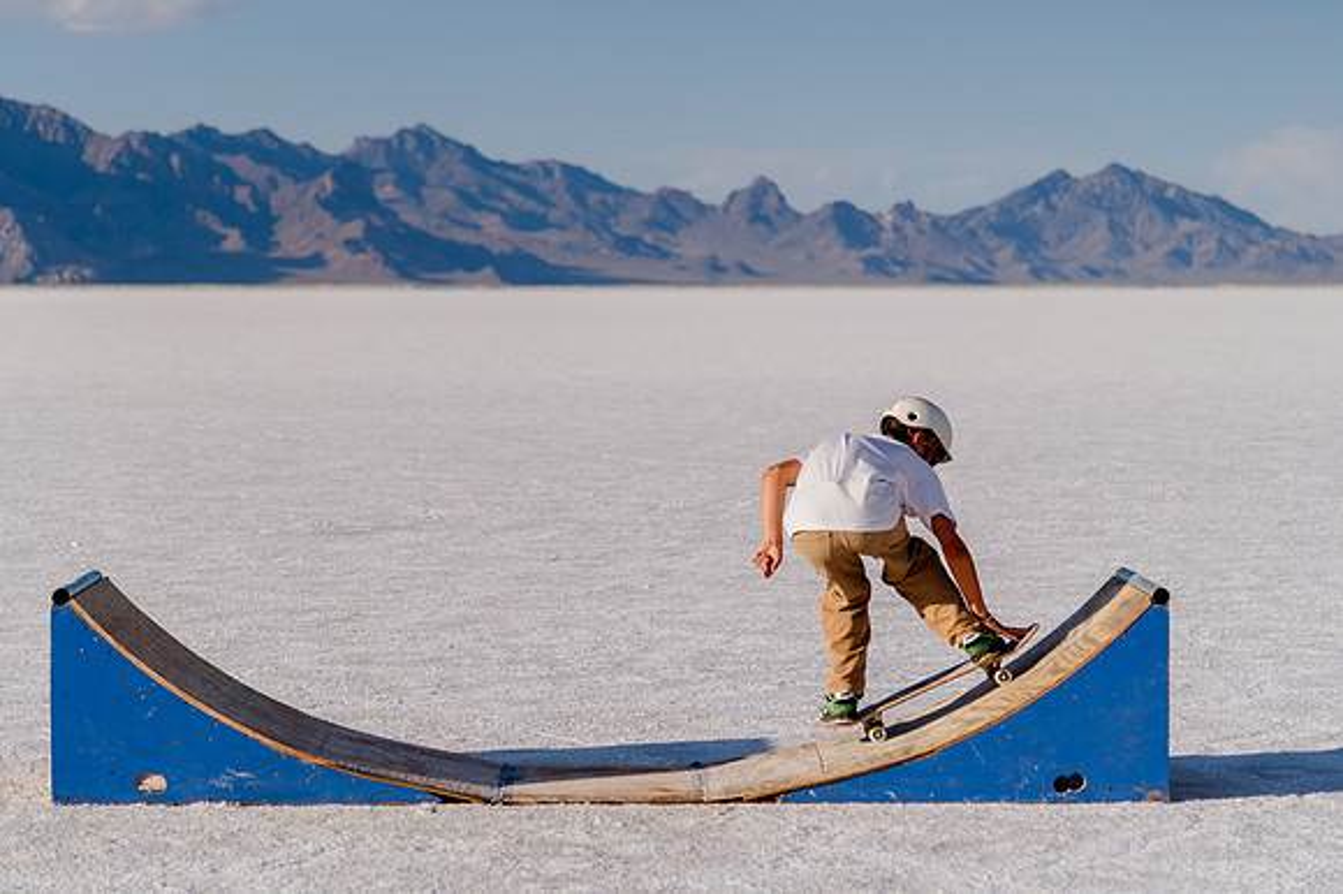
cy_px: 440
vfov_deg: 13.6
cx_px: 682
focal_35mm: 100
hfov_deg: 20.3
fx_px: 3742
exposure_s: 1/8000
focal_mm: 92
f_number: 4
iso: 200
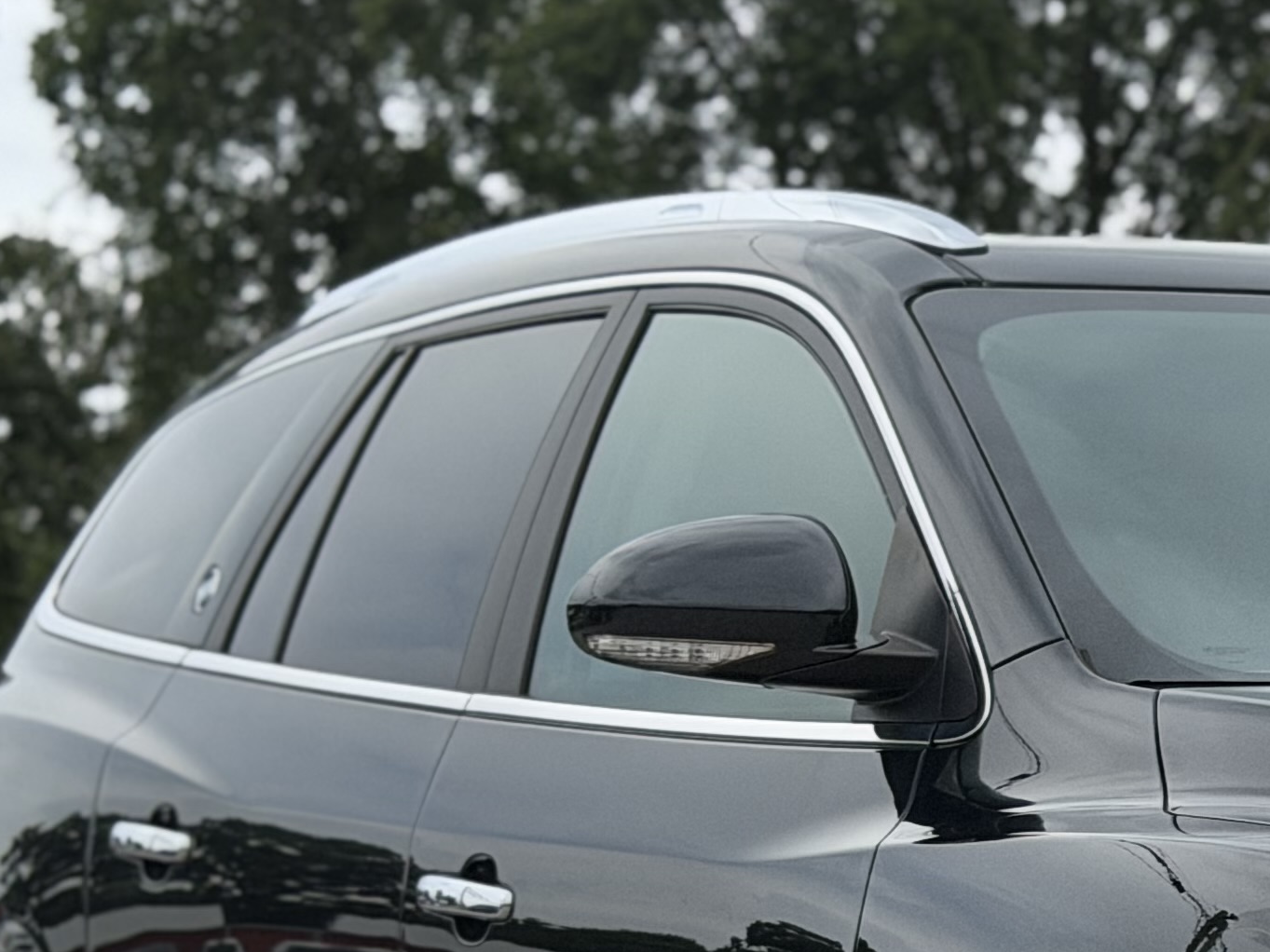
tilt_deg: -2.2
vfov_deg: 10.3
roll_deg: +0.0
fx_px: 5209
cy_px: 1192
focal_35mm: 142
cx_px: 1722
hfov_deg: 13.3
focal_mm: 6.76
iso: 80
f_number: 1.78
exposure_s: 1/5208
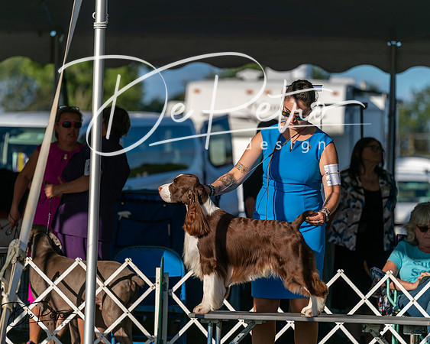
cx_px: 215
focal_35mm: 225
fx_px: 2865
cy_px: 172
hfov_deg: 8.6
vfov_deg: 6.9
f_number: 4.5
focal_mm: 200
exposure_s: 1/1250
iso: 100
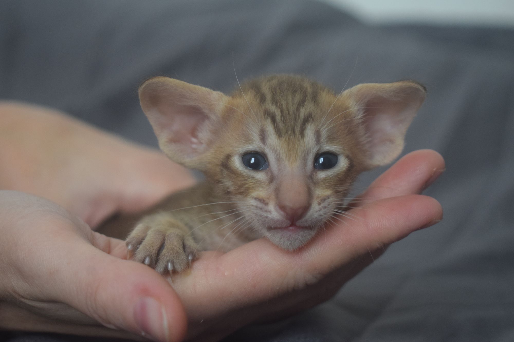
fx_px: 1178
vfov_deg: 16.6
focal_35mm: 82
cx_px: 257
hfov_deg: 24.6
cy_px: 171
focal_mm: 55
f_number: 5.6
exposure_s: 1/60
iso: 1400
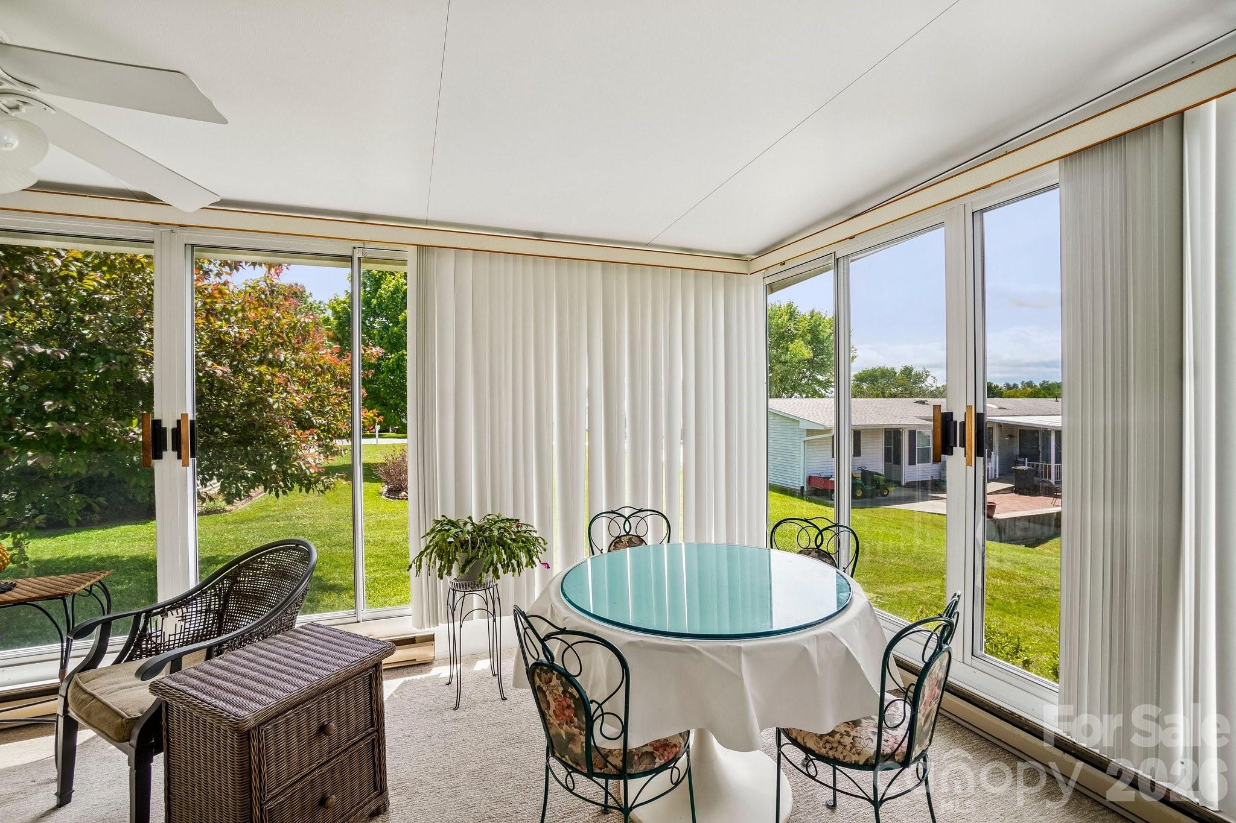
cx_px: 618
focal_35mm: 15
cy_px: 412
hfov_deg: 100.4
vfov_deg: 77.3
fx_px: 515
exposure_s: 1/60
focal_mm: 10
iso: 100
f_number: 8
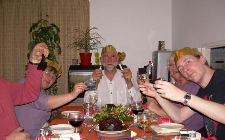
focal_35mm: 41
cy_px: 80
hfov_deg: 48.2
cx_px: 111
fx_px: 251
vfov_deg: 31.2
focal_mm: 6.3
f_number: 2.8
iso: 65
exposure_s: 1/60
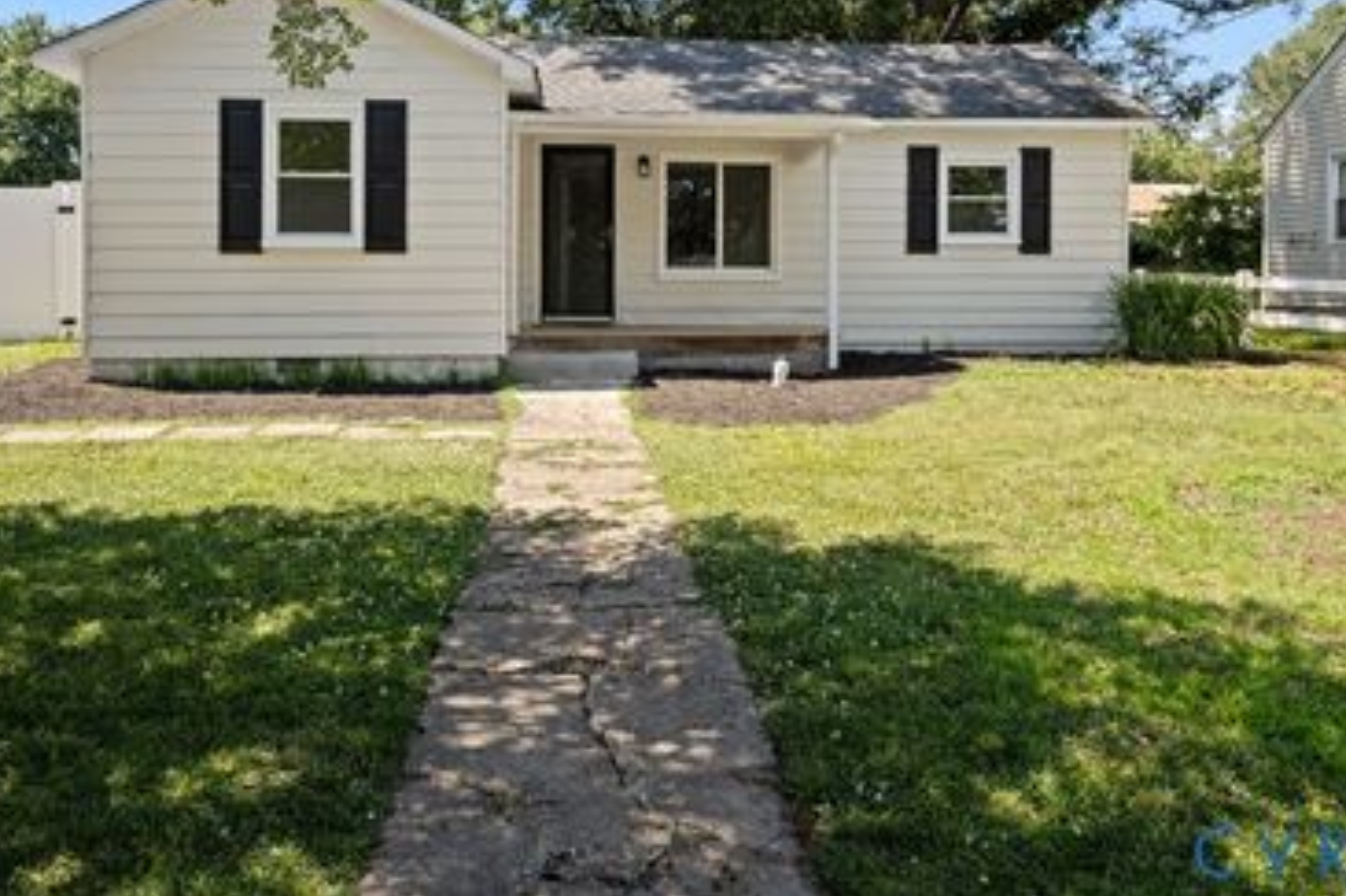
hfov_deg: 68.0
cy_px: 286
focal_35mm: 27
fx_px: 997
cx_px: 642
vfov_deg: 47.5
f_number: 11
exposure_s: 1/40
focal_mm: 19.5
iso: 160
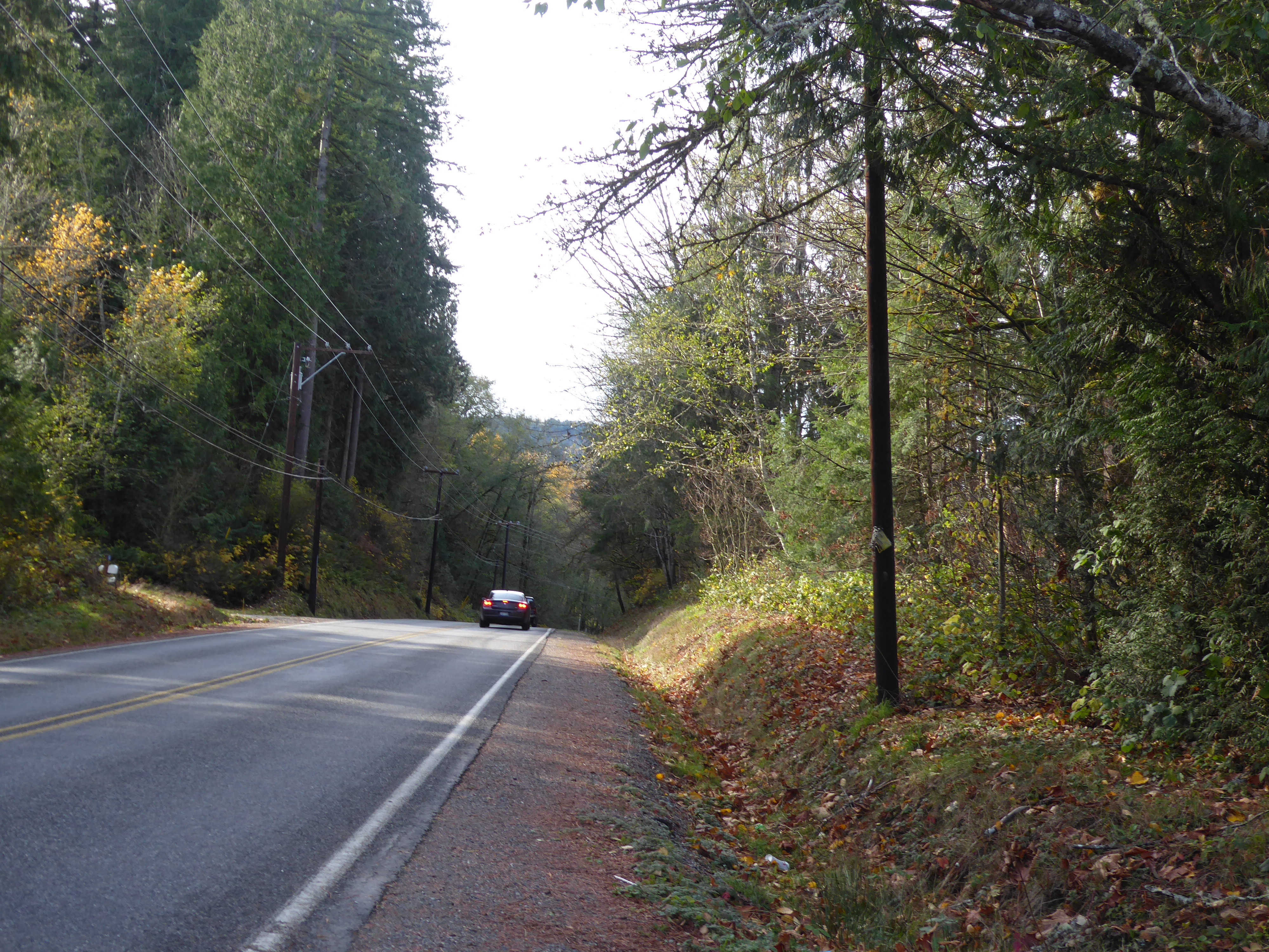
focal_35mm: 49
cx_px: 634
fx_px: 1796
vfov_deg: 29.7
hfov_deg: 38.9
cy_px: 476
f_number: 4
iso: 80
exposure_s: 1/80
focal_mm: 8.4
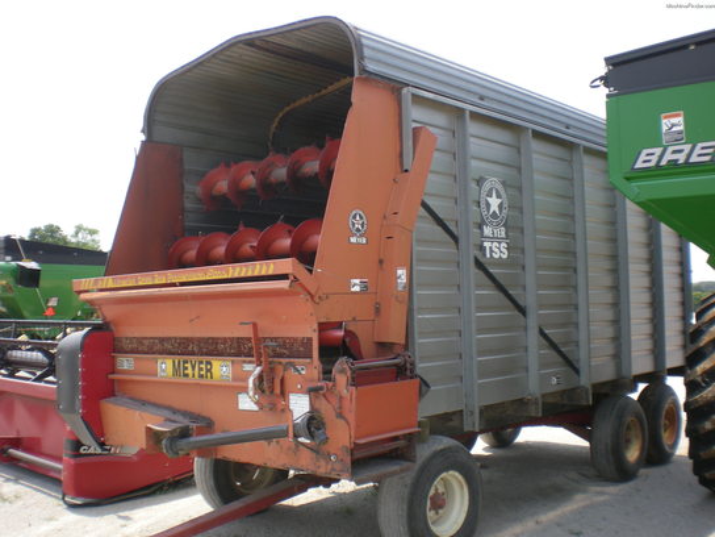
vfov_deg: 37.7
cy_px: 268
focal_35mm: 38
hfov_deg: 49.0
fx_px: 785
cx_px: 358
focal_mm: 6.3
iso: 50
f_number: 4.6
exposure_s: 1/184
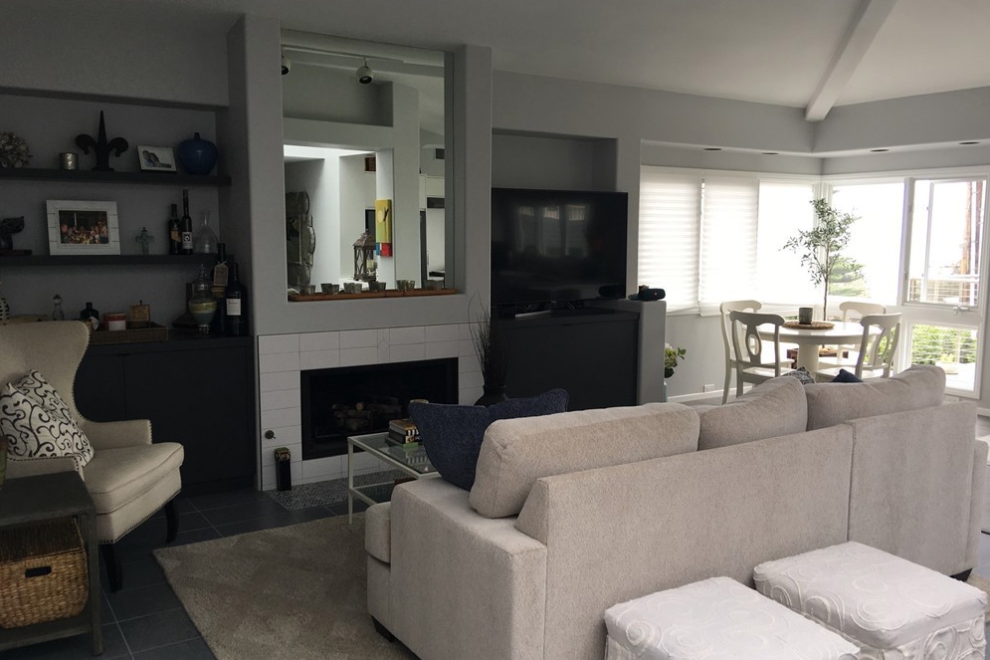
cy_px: 339
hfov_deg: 60.3
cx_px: 505
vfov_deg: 42.3
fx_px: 852
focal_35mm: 31
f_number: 2.2
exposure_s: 1/60
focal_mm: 4.15
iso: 25
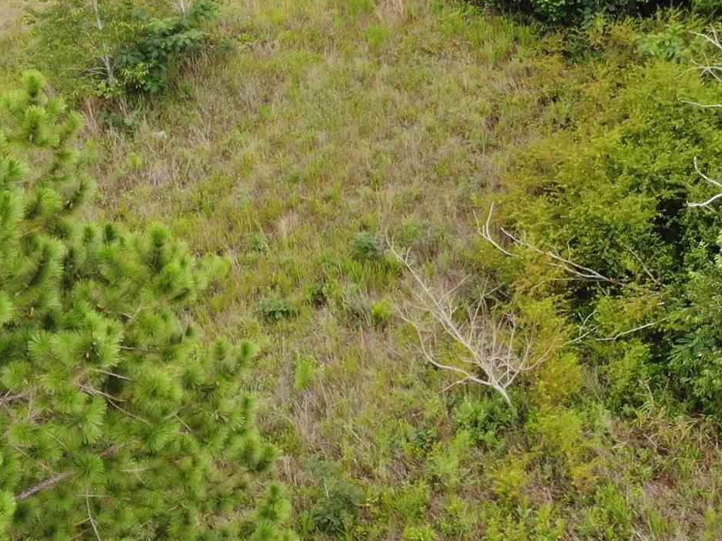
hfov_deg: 24.0
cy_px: 237
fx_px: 1647
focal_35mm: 79
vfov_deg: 18.6
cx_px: 667
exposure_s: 1/91
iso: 108
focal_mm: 4.5
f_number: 2.8
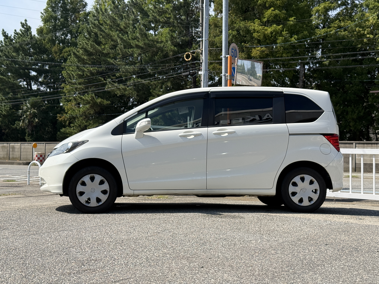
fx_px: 526
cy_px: 142
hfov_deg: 39.7
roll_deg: -1.5
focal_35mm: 48
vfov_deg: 30.3
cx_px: 190
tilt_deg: +0.7
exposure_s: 1/6024
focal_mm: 6.76
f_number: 1.78
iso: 100
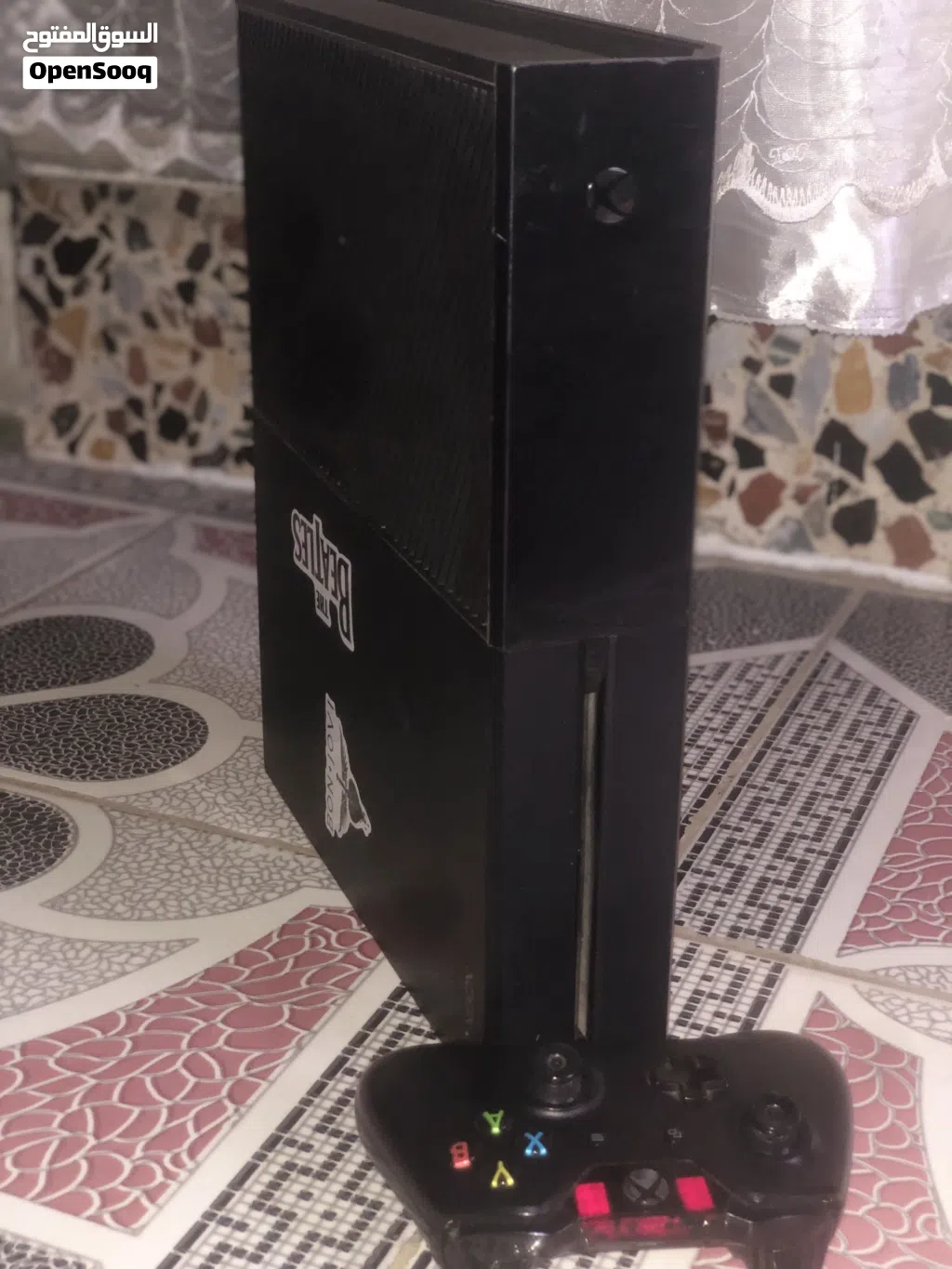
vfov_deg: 36.8
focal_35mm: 52
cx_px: 476
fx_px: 1906
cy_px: 634
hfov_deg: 28.0
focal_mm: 6
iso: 160
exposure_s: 1/30
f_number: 2.4
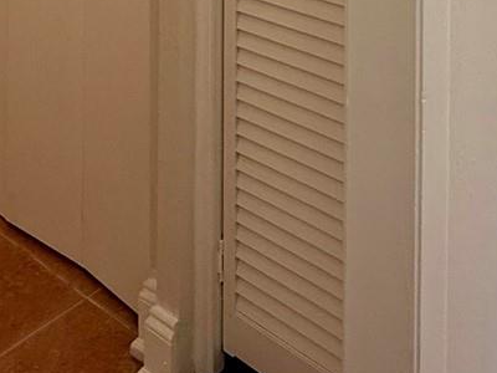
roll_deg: -0.2
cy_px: -307
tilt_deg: +0.9
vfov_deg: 19.3
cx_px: 436
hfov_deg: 32.8
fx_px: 804
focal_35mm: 56
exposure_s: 1/120
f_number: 2.2
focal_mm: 2.22
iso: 80
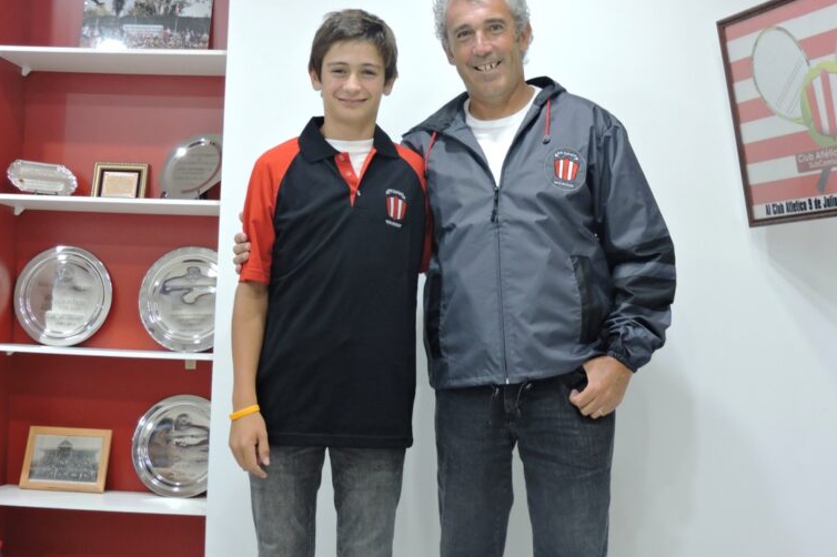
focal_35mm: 53
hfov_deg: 37.5
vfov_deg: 25.5
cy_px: 286
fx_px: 1232
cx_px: 421
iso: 400
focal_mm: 8.9
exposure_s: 1/13
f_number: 3.6
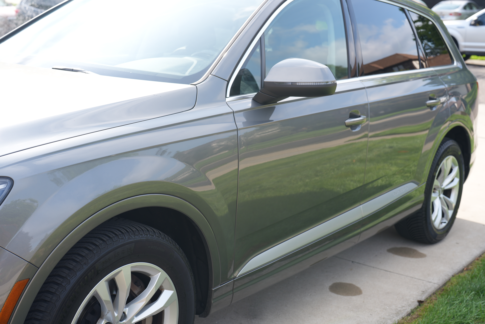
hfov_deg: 39.6
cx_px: 242
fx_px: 674
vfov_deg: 27.0
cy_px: 162
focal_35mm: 50
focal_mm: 50
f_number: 4.5
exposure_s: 1/160
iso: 100
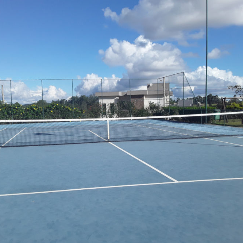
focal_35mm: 37
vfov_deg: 44.9
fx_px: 294
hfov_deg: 44.8
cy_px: 122
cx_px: 104
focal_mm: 3.3
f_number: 2.2
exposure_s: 1/1621
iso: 40
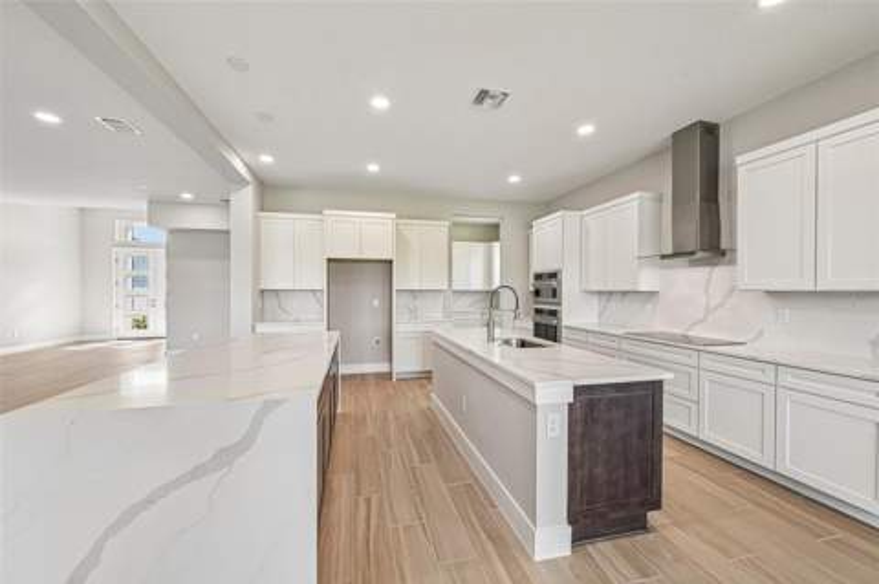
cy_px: 292
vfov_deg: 81.1
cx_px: 440
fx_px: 341
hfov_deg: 104.3
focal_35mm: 14
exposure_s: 1/60
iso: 400
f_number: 8
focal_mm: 14
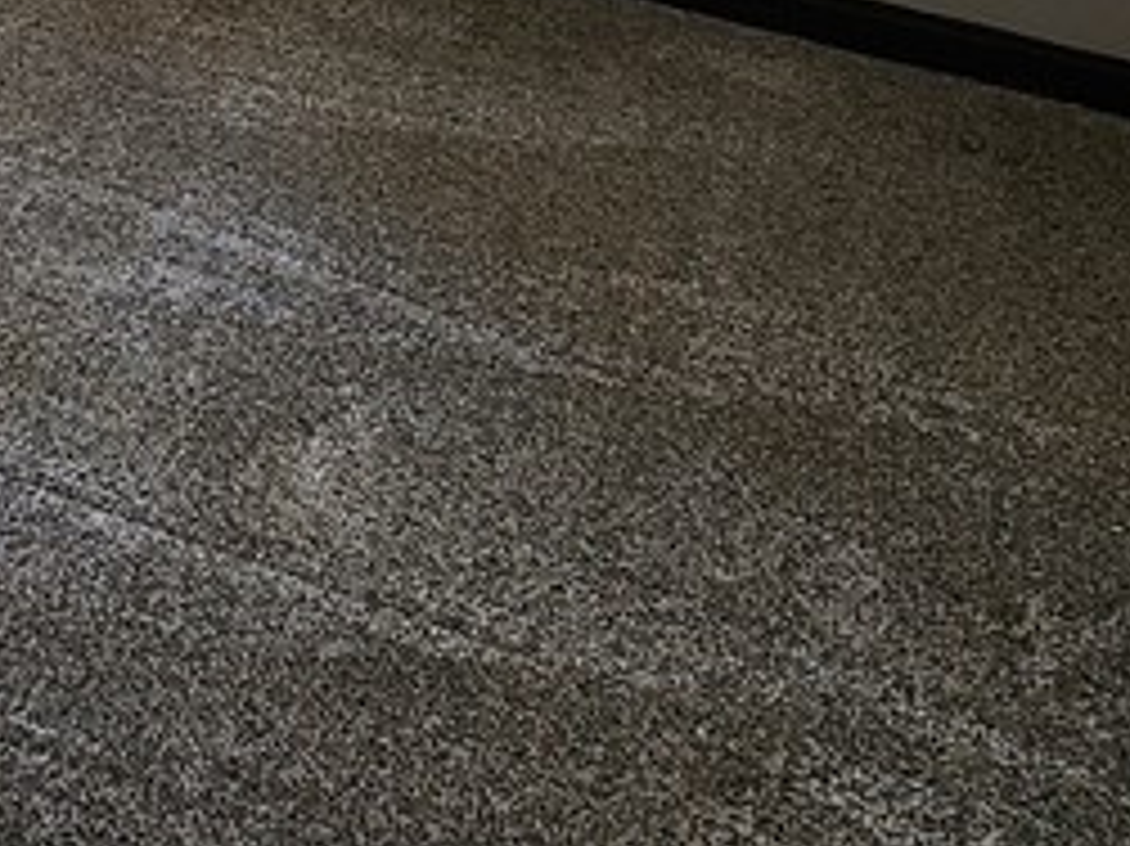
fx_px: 1729
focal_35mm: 53
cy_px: -540
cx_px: -711
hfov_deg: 24.4
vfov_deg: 21.4
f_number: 2.2
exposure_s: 1/60
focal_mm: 2.2
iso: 64
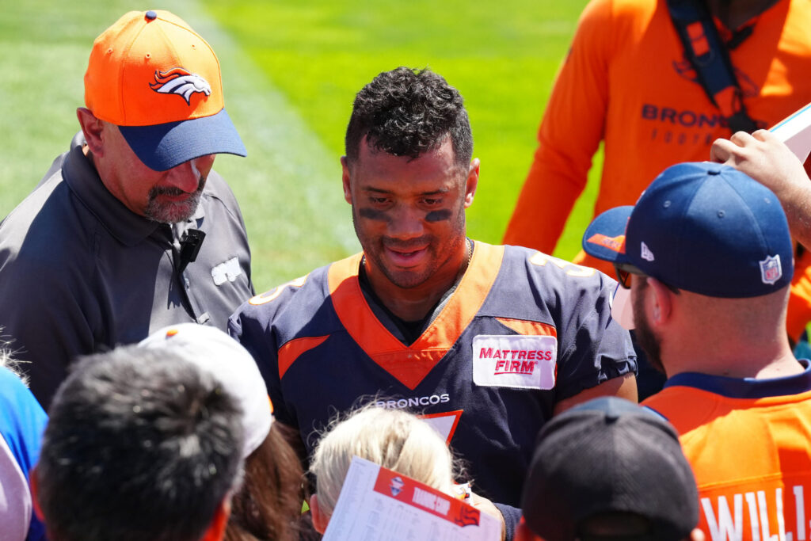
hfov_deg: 7.7
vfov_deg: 5.1
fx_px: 6015
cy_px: 270
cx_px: 406
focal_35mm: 267
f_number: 6.3
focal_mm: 178
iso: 1000
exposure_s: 1/1600
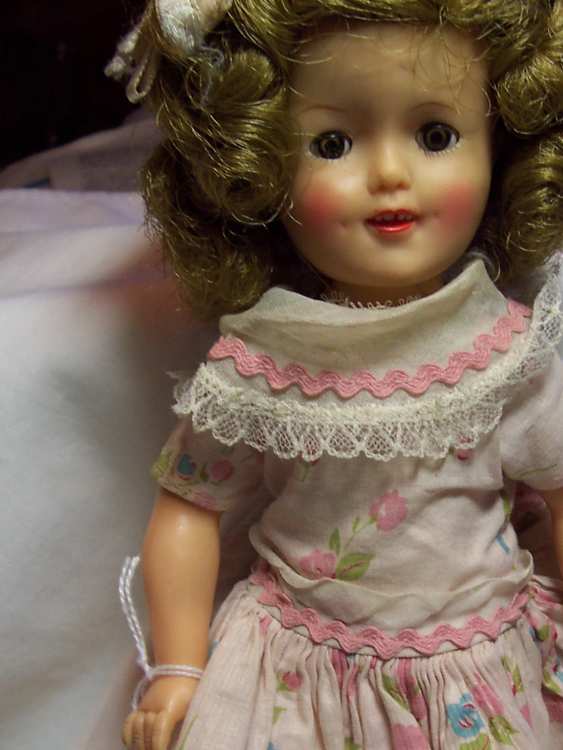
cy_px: 510
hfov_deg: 26.4
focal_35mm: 55
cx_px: 381
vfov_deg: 34.6
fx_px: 1192
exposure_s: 1/30
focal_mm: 5.6
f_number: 2.8
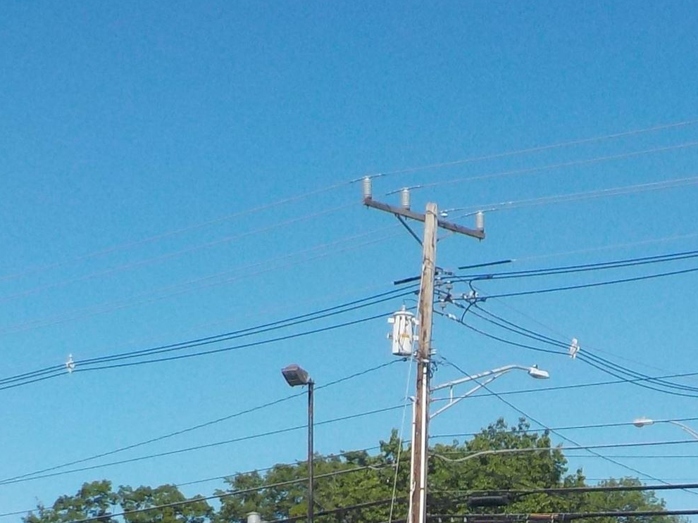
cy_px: 768
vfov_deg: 14.8
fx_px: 1875
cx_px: 503
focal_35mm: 93
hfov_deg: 21.0
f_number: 3.3
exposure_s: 1/1250
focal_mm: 4.1
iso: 125
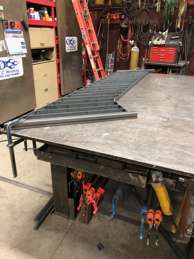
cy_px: 130
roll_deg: -0.2
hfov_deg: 49.7
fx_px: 209
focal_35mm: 28
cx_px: 97
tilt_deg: -22.8
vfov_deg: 63.4
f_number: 1.8
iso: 40
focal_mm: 4
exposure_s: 1/15
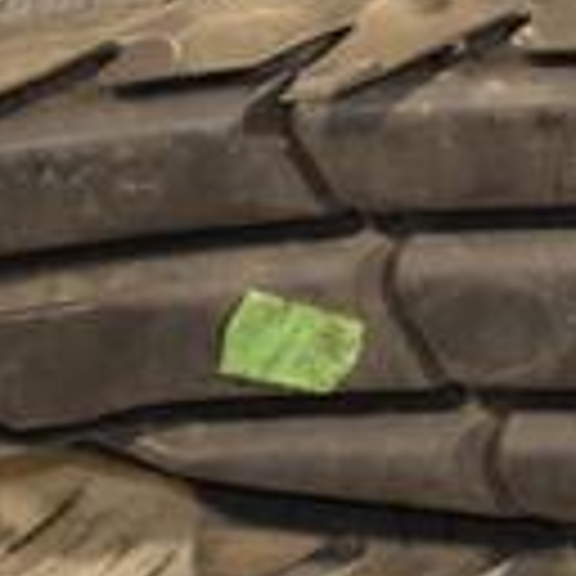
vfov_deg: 6.1
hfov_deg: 6.1
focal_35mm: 287
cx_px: 729
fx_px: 5403
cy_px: 81
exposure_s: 1/125
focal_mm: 48
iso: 800
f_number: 4.8
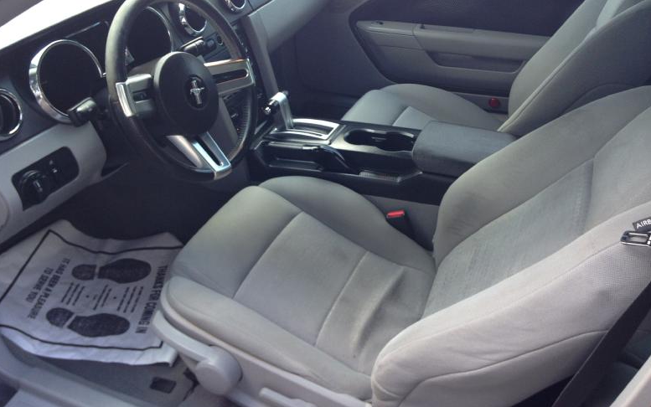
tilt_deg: -31.4
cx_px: 318
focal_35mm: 36
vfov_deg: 35.2
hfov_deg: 54.0
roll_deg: -1.6
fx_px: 639
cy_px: 157
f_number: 2.4
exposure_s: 1/60
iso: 64
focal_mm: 4.12
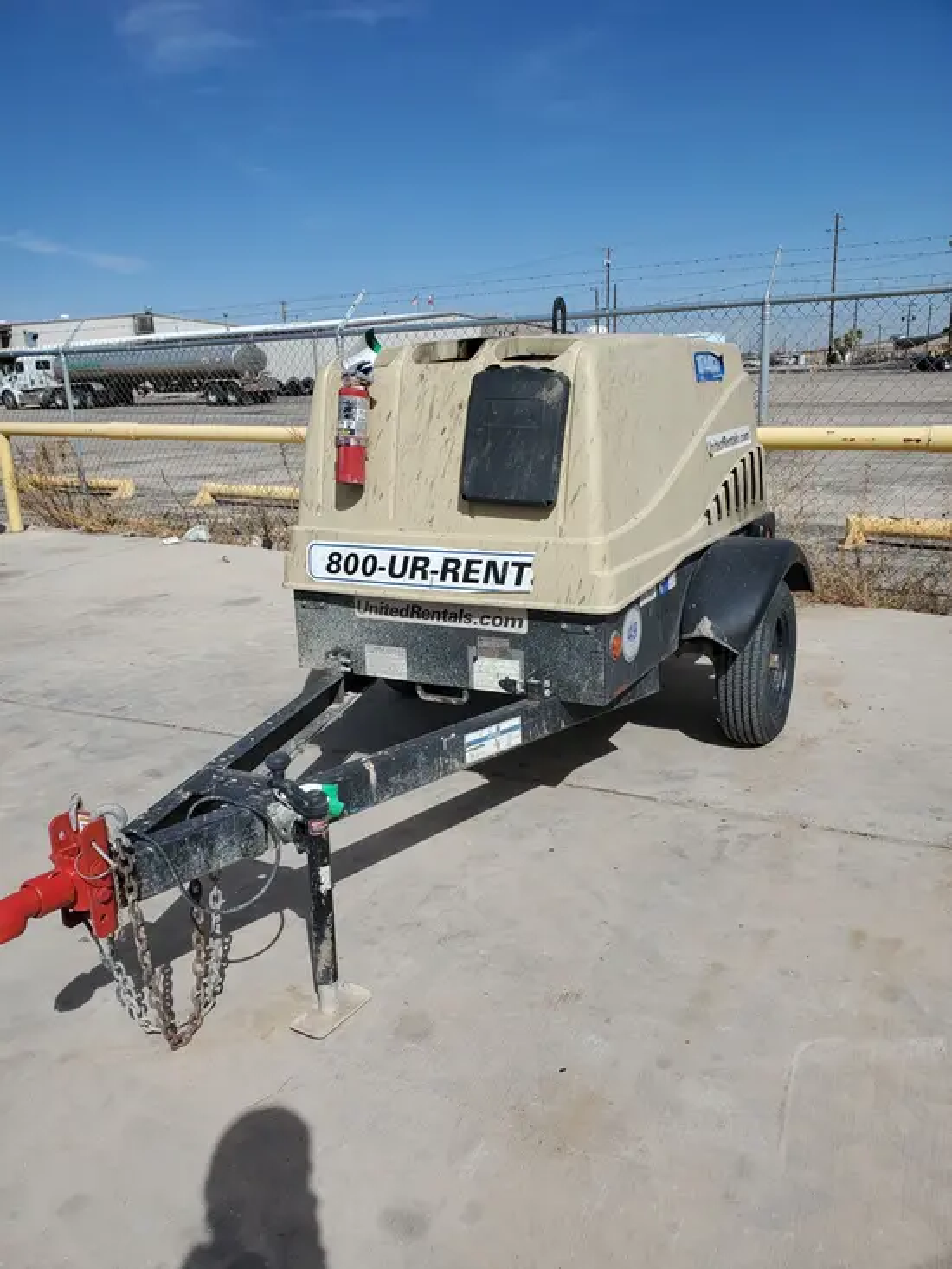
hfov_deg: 53.1
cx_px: 476
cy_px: 634
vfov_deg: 67.3
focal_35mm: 26
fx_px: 953
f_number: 2.4
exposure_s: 1/3160
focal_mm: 4.3
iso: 50
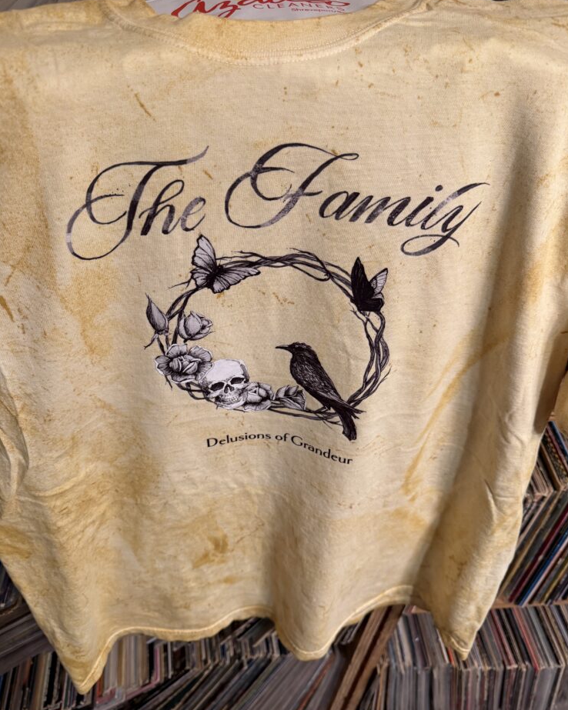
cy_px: 347
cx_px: 282
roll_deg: -5.5
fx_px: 547
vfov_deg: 66.0
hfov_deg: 54.9
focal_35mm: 26
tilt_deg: -41.6
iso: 200
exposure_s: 1/60
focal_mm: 6.76
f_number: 1.78
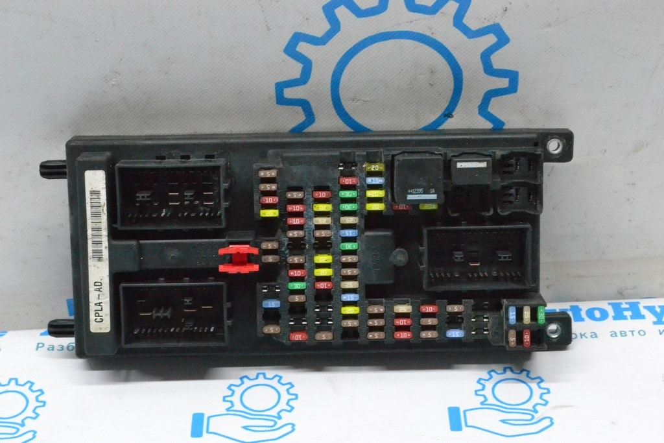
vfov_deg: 18.9
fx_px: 1328
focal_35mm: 72
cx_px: 332
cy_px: 222
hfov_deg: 28.1
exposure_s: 1/160
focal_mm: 48
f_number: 11
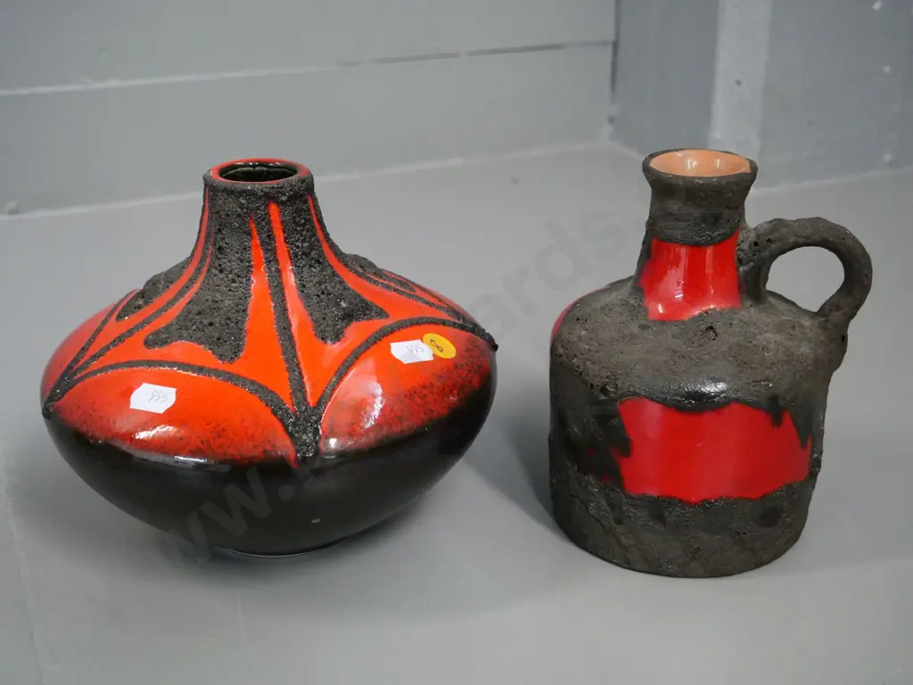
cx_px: 456
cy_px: 342
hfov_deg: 41.2
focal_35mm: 46
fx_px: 1213
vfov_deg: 31.5
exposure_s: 1/100
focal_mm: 23
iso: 3200
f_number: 5
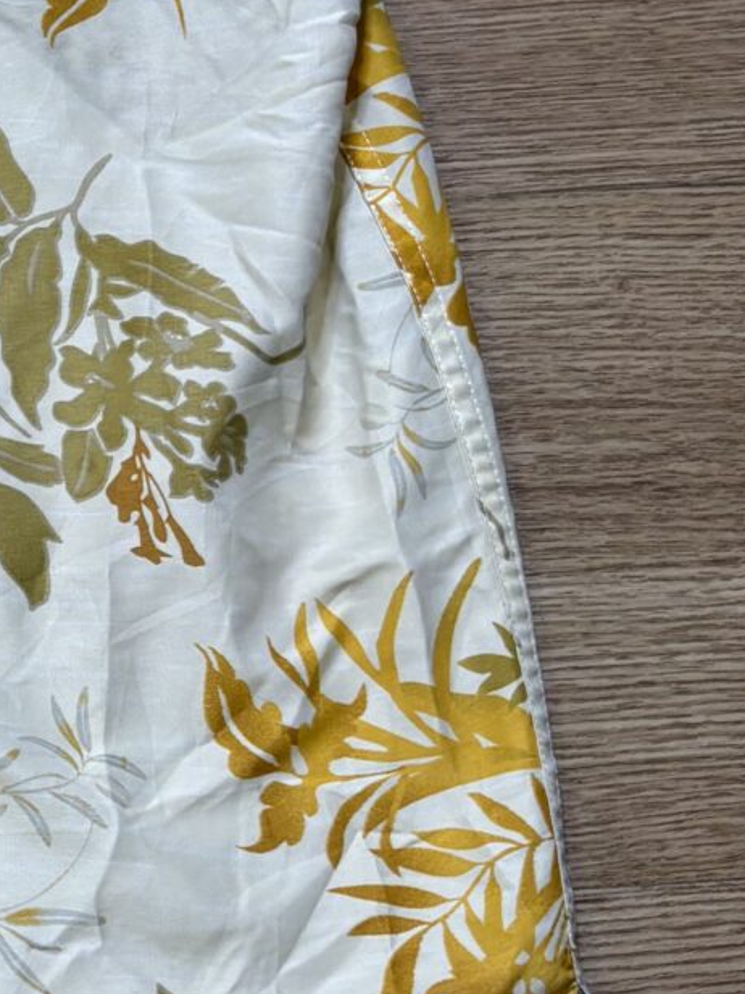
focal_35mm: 108
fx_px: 3099
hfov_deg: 12.5
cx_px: -603
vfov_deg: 18.1
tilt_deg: -73.1
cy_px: 216
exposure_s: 1/100
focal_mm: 5.96
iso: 64
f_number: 1.6
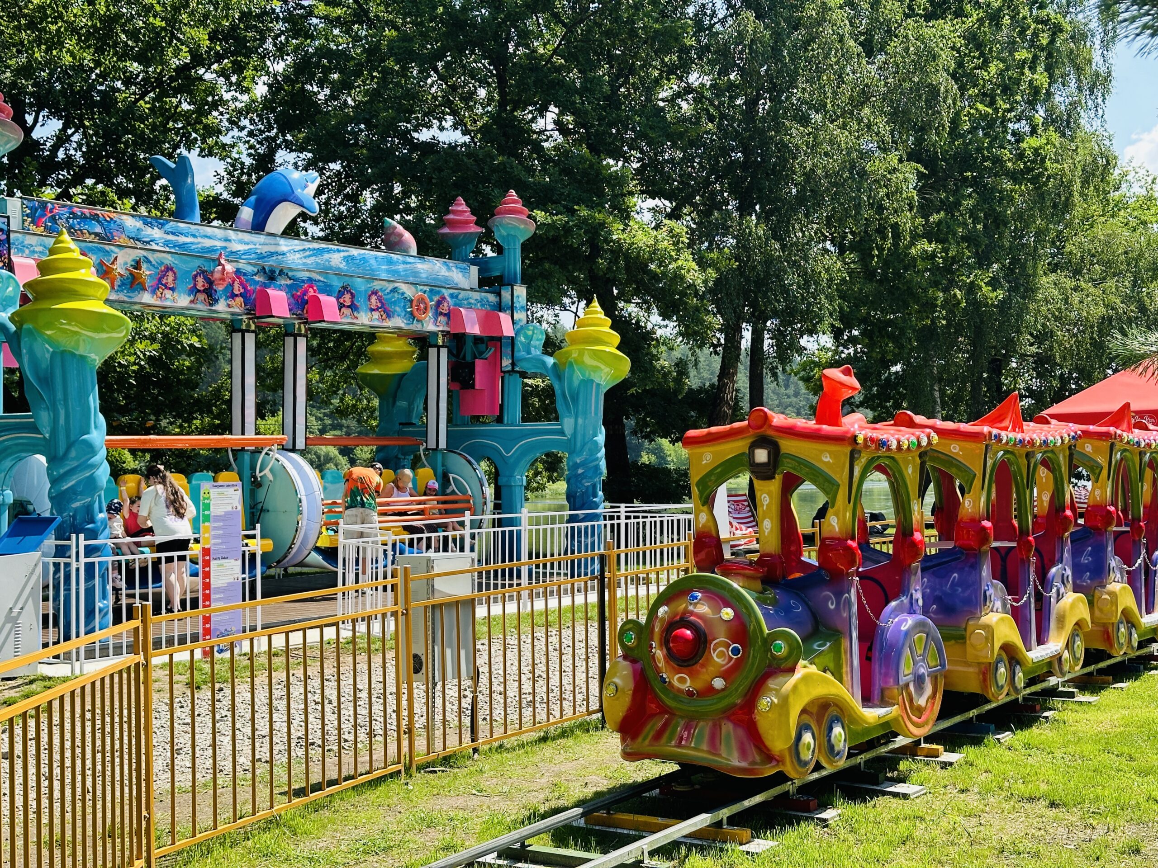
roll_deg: +1.2
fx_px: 1606
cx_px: 579
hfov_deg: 39.7
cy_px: 434
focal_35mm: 48
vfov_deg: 30.3
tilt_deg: +0.3
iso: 64
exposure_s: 1/1695
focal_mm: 6.86
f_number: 1.78
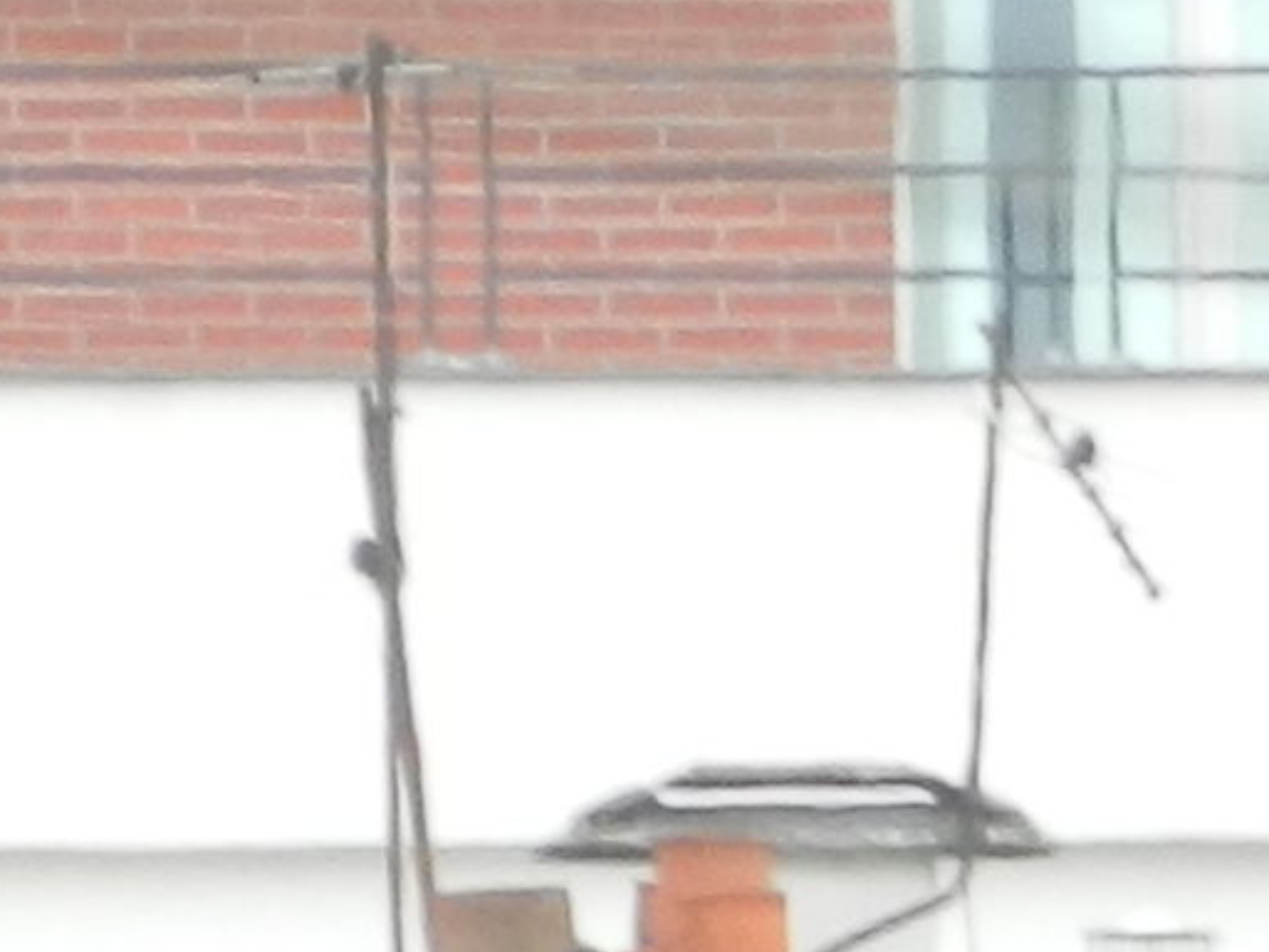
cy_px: 2094
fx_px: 128558
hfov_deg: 0.6
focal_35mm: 3506
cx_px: 2043
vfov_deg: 0.4
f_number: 5.9
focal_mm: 81
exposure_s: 1/250
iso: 220
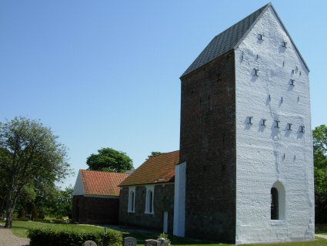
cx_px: 164
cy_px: 123
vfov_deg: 39.7
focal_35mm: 36
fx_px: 340
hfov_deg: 51.3
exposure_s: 1/342
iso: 50
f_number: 6.1
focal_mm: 7.5
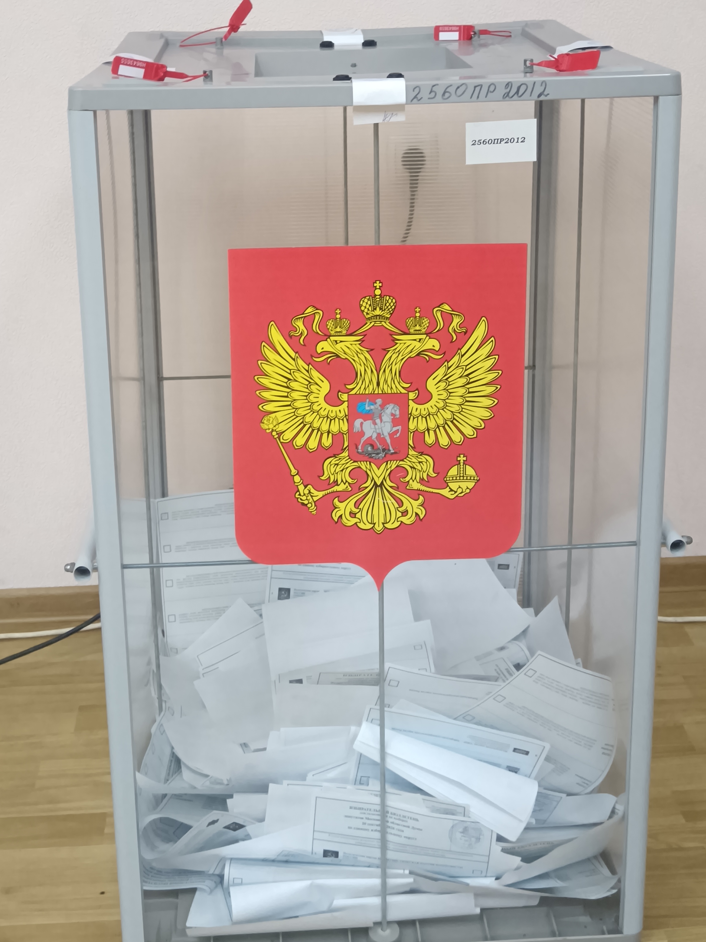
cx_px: 318
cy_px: 245
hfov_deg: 29.7
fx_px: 1332
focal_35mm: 49
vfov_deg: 38.0
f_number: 1.9
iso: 1026
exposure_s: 1/100
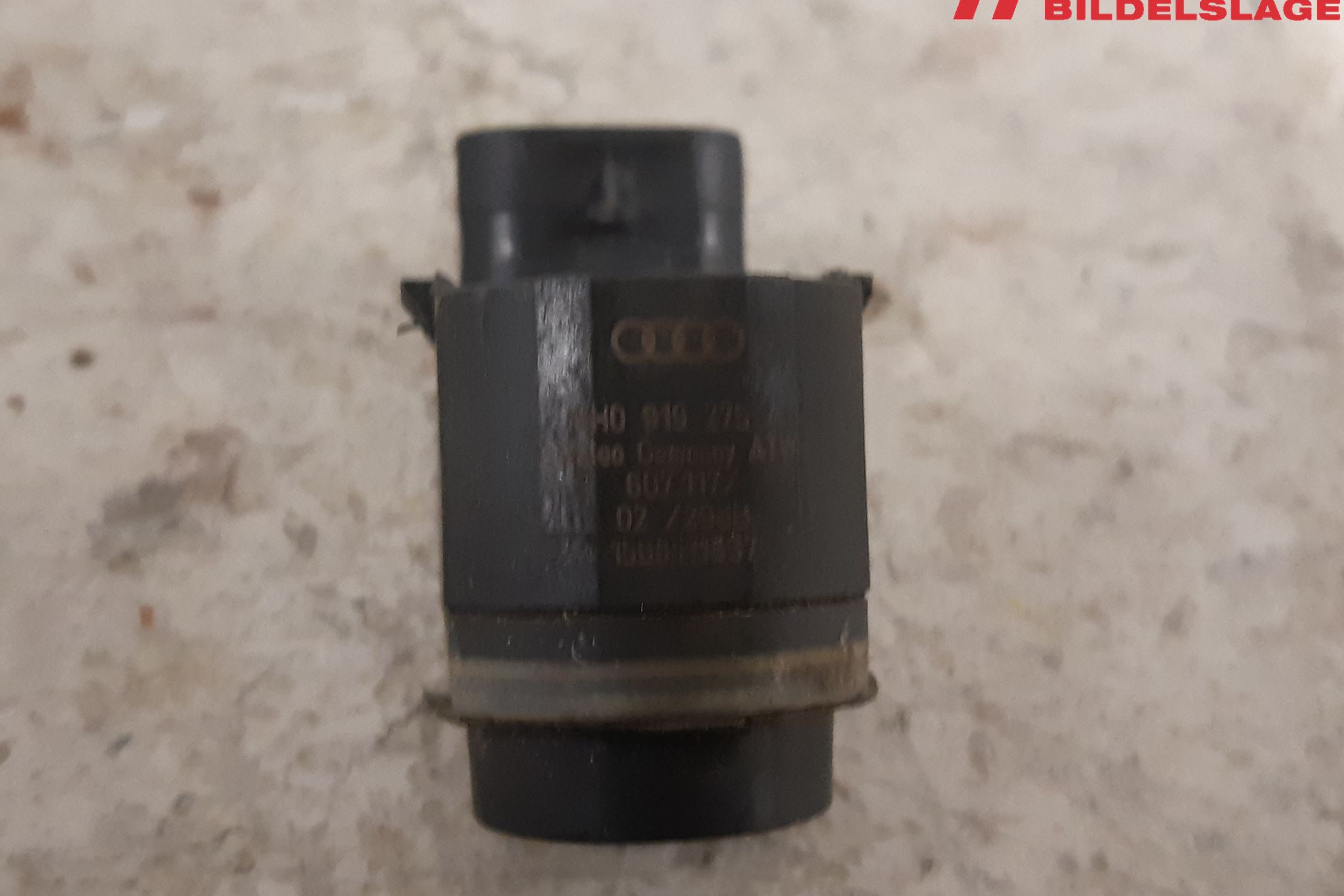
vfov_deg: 46.4
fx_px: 1045
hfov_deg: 65.5
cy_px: 427
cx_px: 675
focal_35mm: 28
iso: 250
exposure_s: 1/25
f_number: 1.7
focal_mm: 3.93
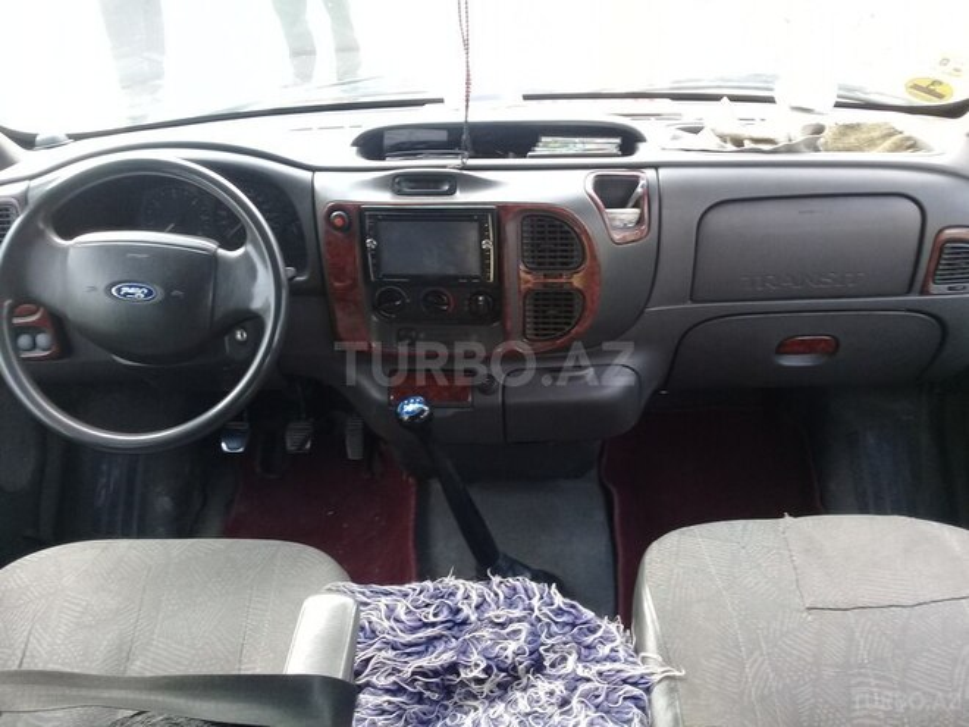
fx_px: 868
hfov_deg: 58.4
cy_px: 364
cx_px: 484
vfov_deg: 45.4
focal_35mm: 31
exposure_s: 1/33
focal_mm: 3.3
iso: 64
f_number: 2.2
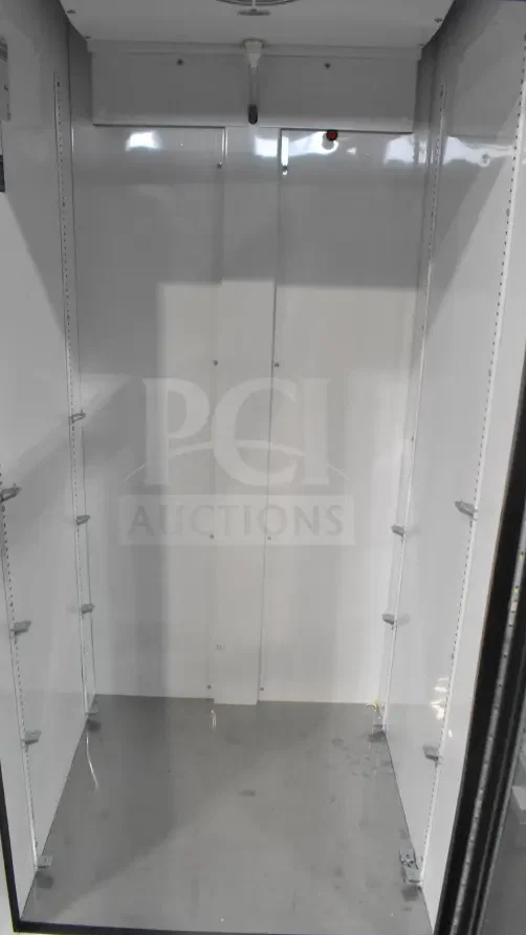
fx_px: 719
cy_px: 462
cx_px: 236
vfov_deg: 66.1
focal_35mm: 29
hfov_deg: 40.1
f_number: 7.1
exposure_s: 1/160
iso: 6400
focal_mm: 18
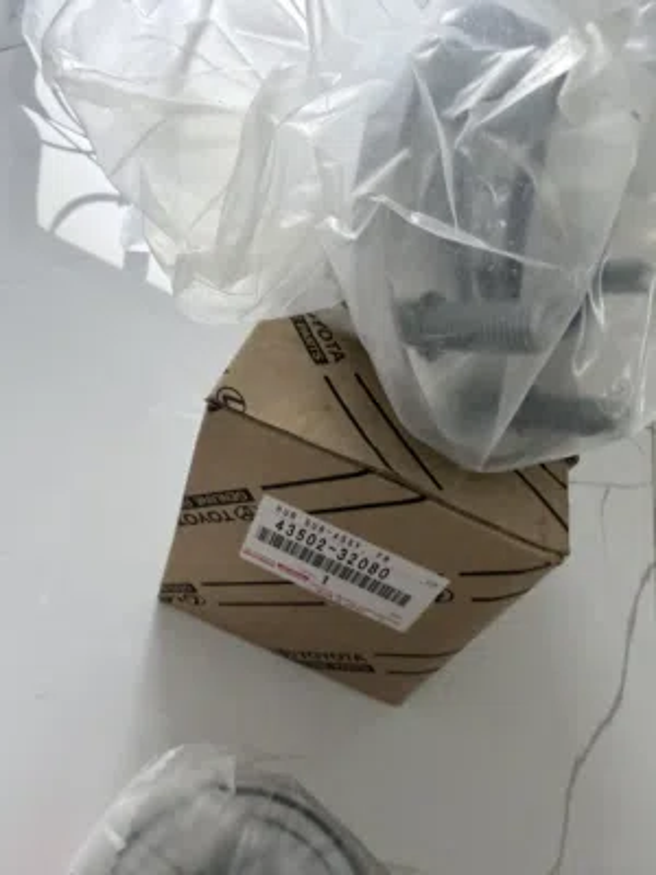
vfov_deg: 71.6
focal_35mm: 24
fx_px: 606
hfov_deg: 56.8
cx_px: 328
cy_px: 438
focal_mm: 2.22
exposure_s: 1/121
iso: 320
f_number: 2.2
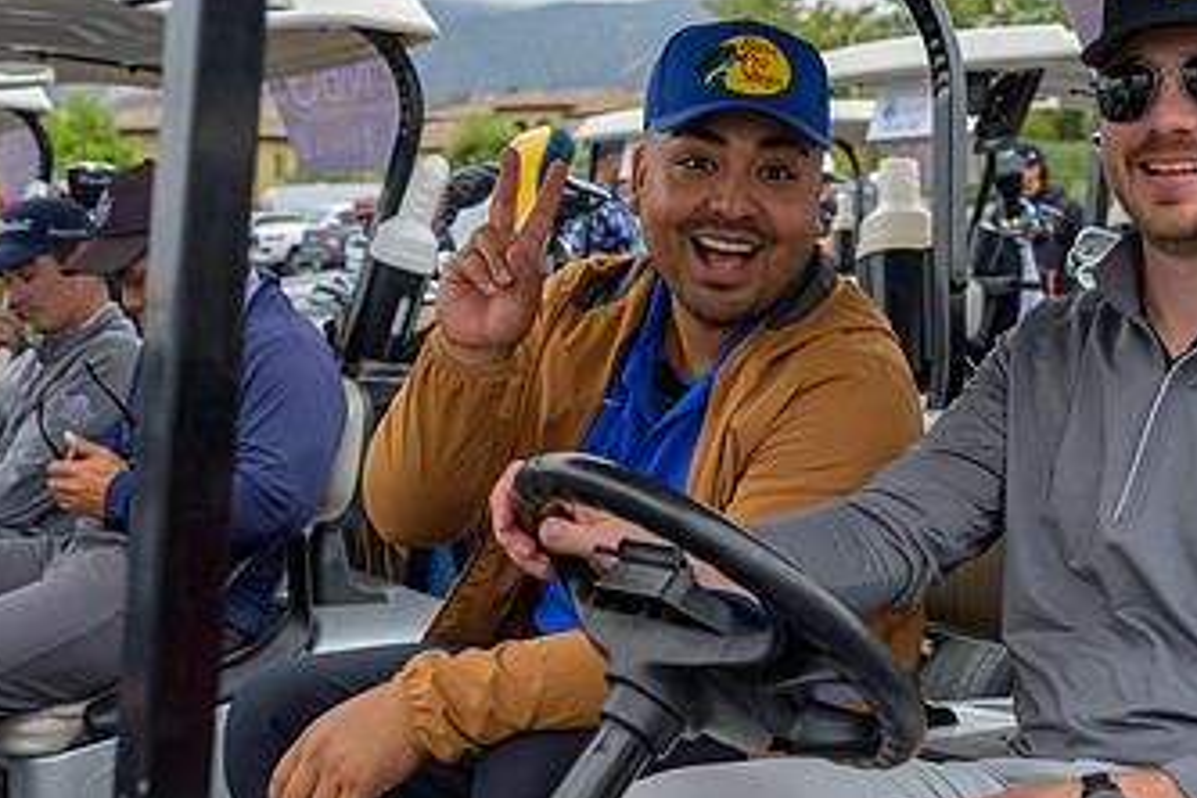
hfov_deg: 36.5
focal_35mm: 54
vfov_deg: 25.1
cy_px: 419
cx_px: 784
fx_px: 1795
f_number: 4
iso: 100
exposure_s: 1/200
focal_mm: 31
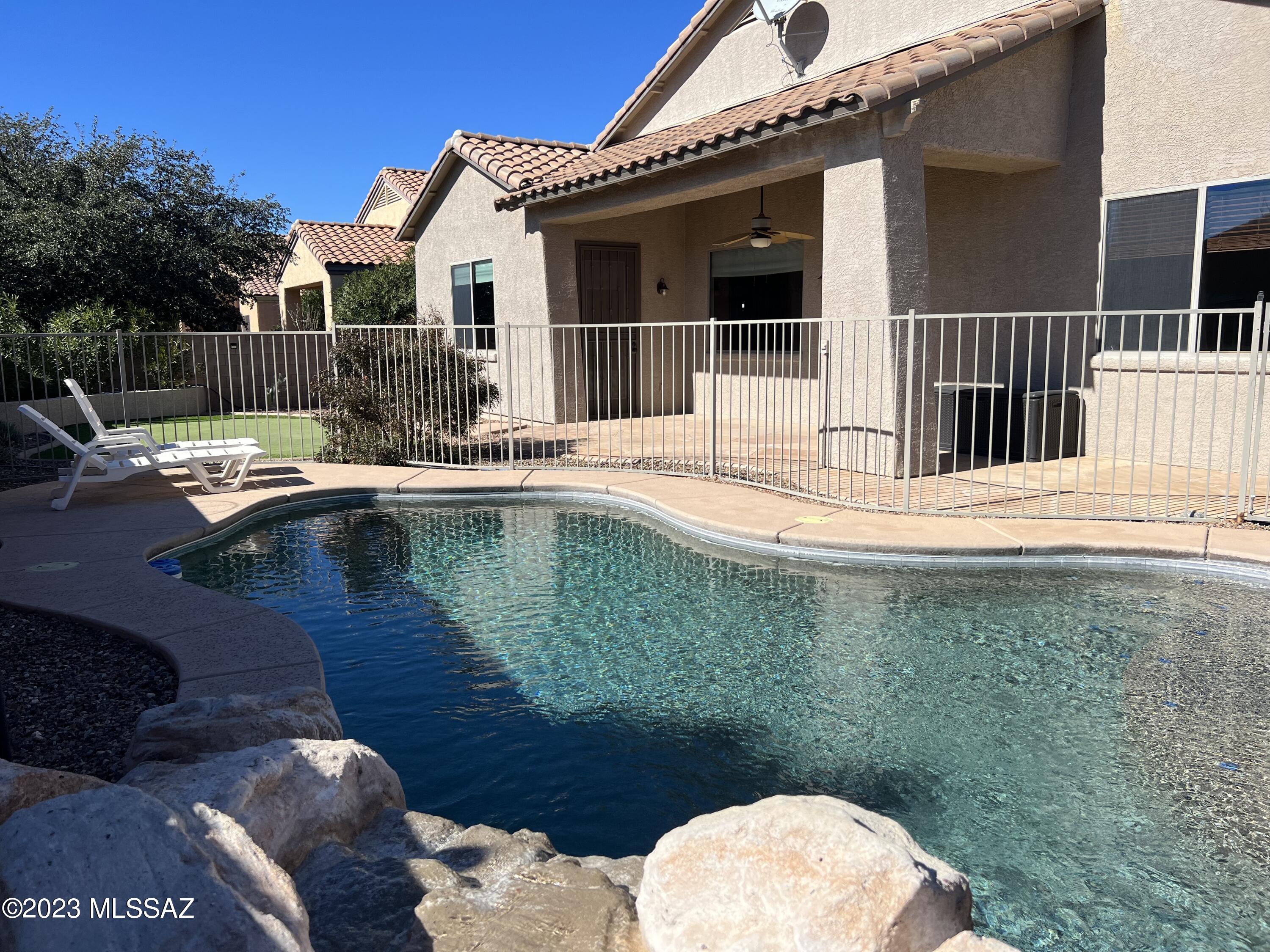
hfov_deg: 67.3
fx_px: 954
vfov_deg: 53.1
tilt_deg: -9.2
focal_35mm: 26
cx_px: 635
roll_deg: +1.0
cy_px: 476
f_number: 1.5
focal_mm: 5.7
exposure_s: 1/4274
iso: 50
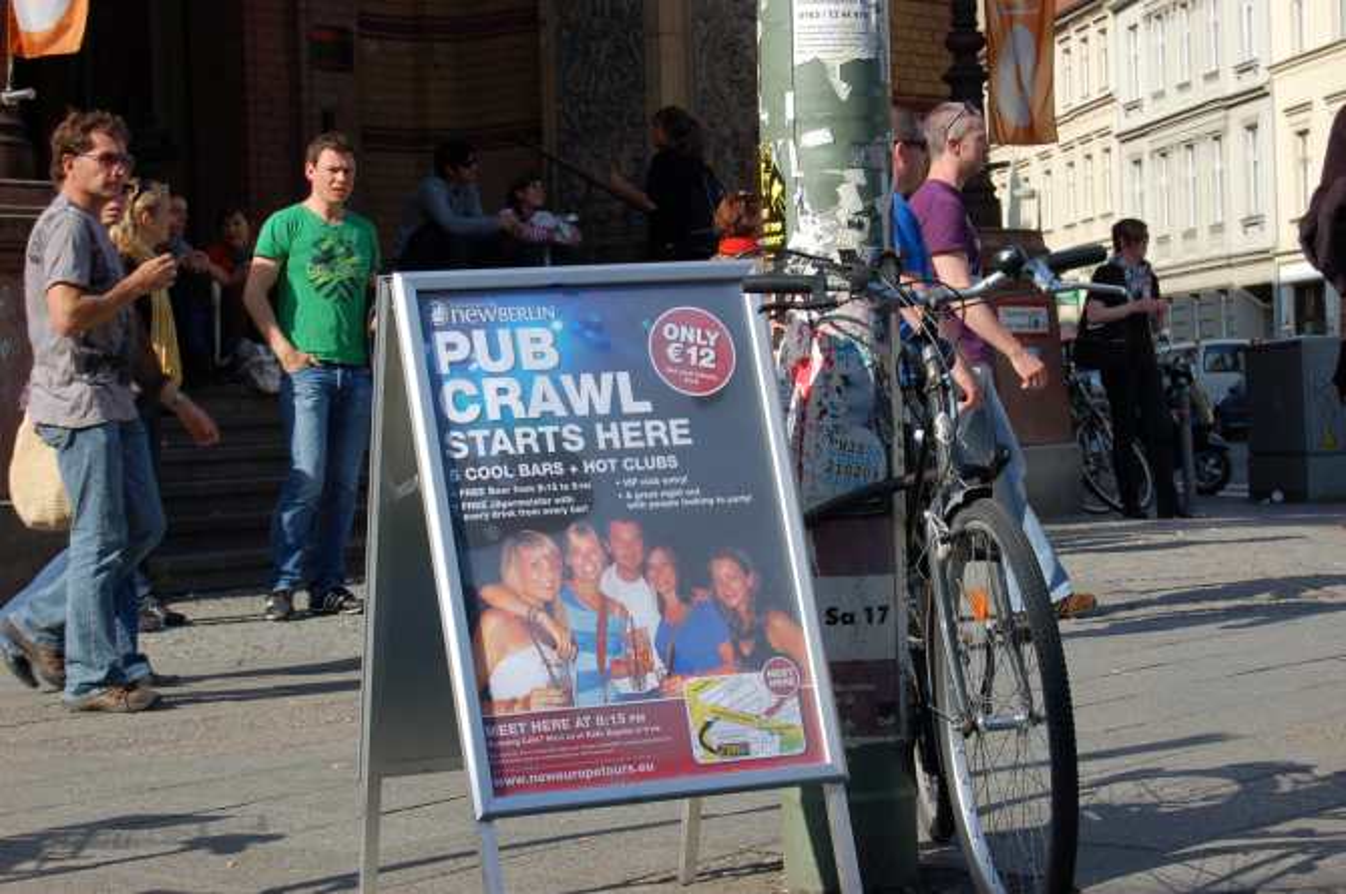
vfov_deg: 16.5
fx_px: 3081
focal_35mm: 82
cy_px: 447
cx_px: 673
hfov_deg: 24.6
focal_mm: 55
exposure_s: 1/250
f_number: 8
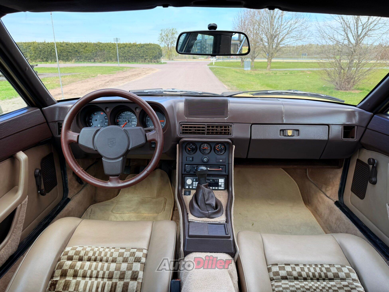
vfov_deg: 56.8
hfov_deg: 71.6
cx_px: 194
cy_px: 146
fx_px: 270
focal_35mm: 24
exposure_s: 1/979
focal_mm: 6.76
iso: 100
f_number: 1.78
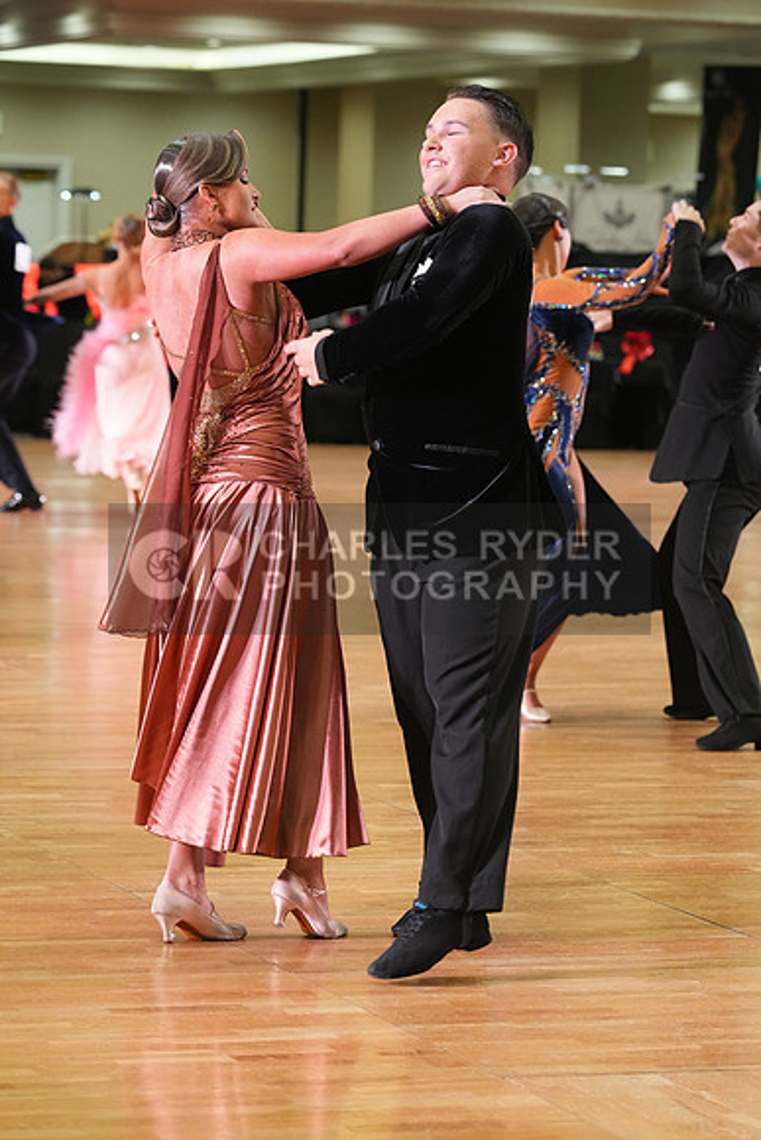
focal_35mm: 135
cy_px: 570
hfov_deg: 10.2
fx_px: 4278
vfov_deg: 15.2
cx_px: 380
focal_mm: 135
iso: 4000
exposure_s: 1/200
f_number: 5.6
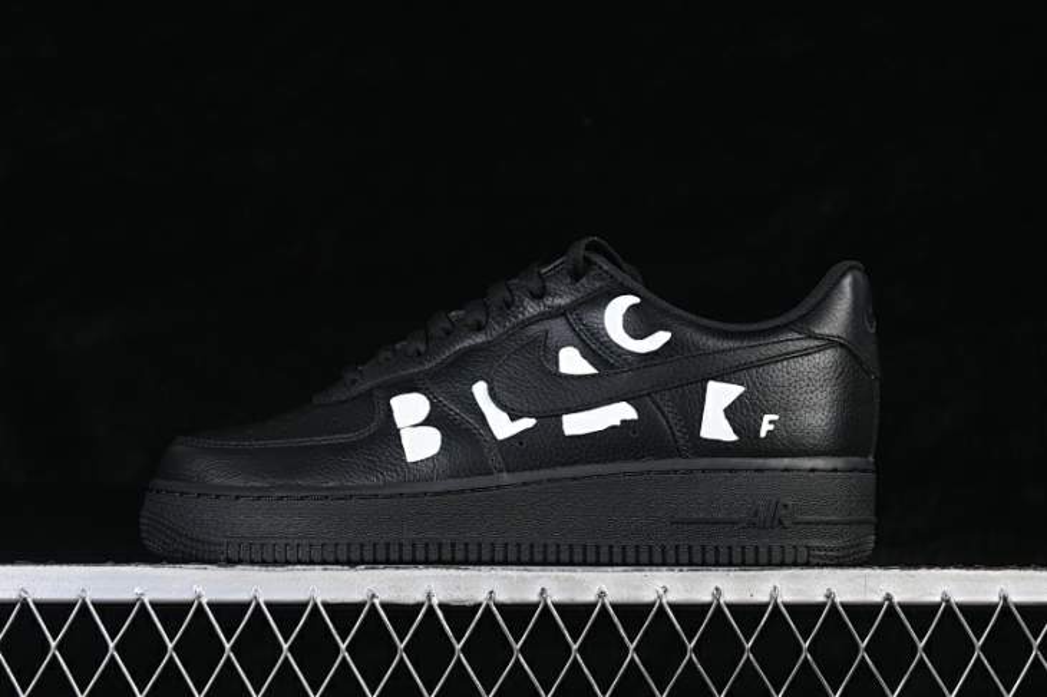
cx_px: 524
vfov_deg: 18.2
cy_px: 348
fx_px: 2180
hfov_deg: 27.0
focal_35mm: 75
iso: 160
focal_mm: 50
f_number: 6.3
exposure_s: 1/60
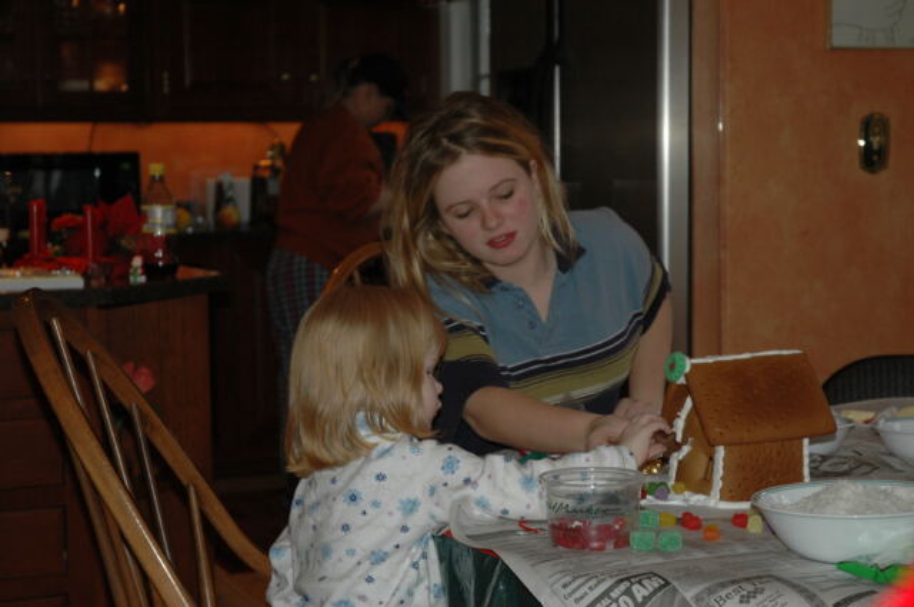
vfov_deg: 17.4
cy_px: 304
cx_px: 457
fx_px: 1978
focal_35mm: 78
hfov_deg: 26.0
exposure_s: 1/60
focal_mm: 52
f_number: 4.5
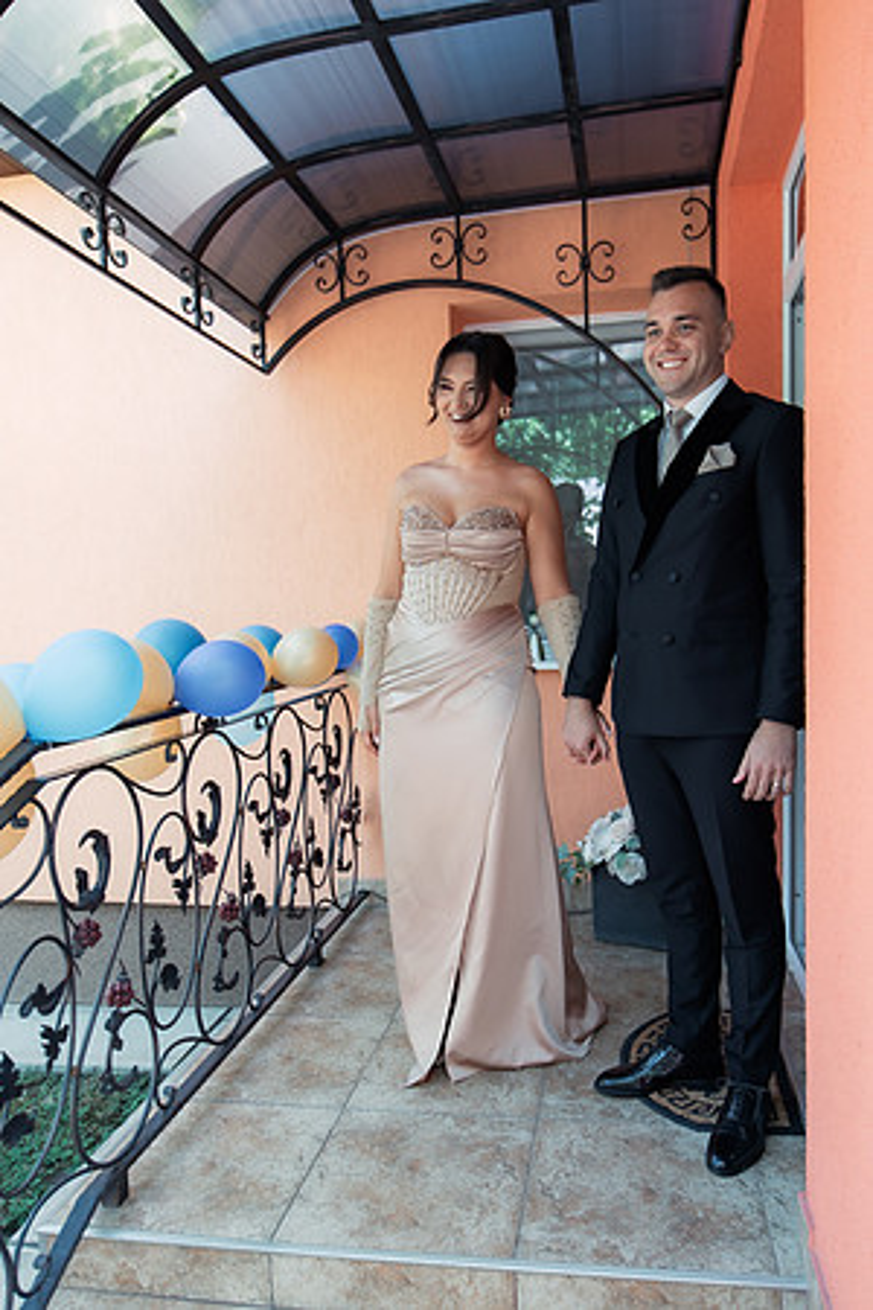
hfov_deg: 52.4
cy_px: 710
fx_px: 886
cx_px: 476
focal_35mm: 24
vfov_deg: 72.8
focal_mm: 15
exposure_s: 1/200
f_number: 2.8
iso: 100
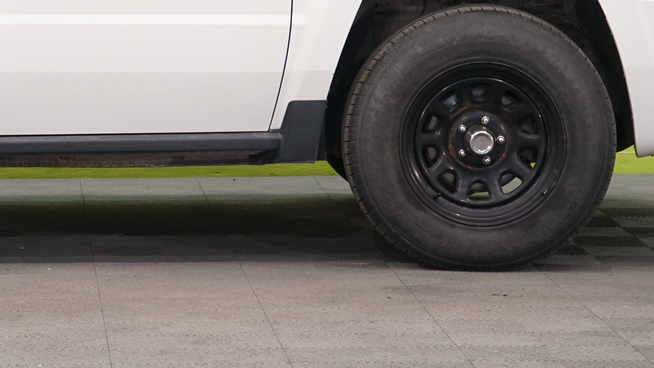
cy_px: -23
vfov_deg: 7.0
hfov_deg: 12.3
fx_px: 3000
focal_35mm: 173
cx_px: -19
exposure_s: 1/25
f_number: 6.3
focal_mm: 58
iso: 500
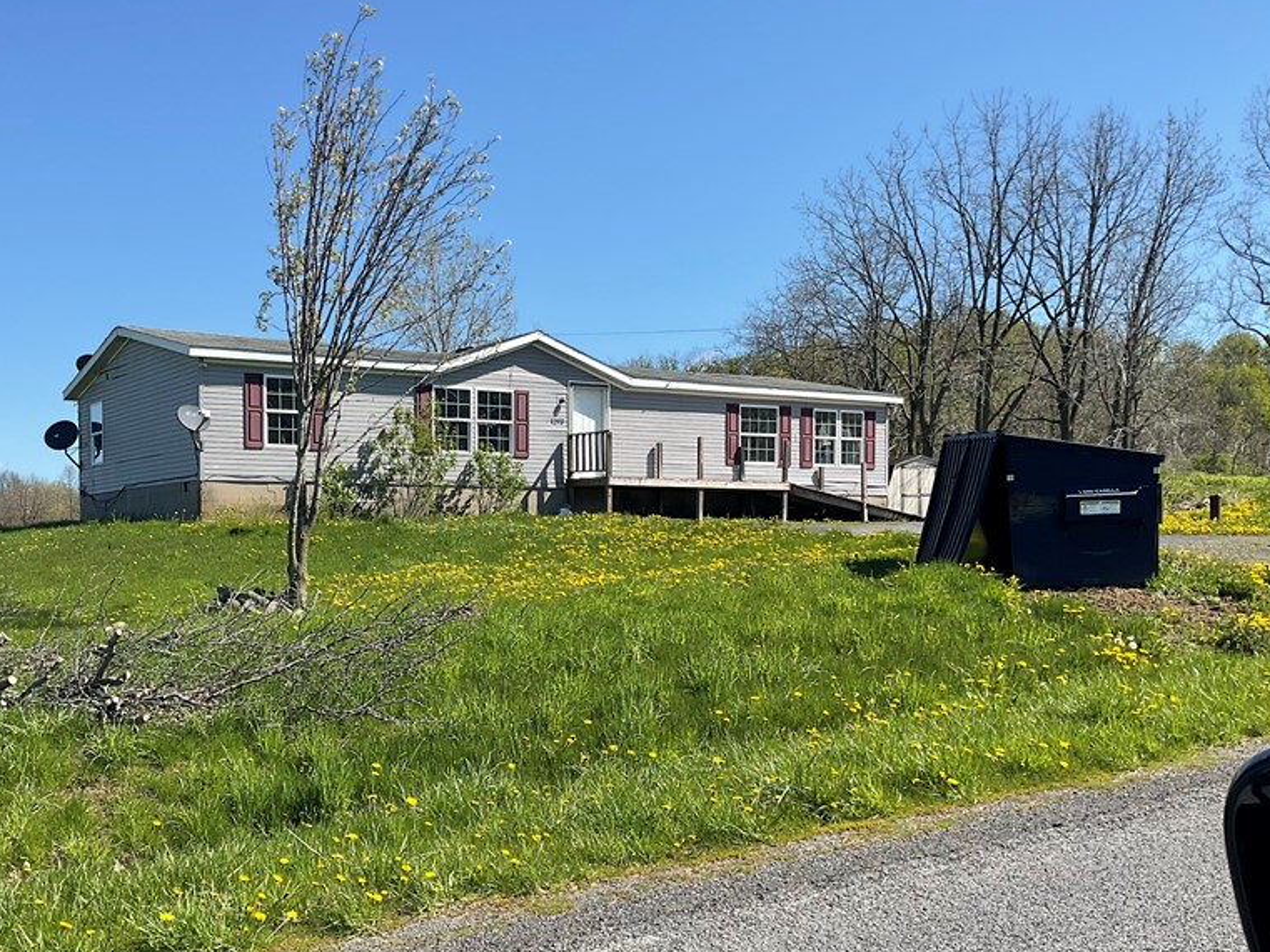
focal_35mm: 39
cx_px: 451
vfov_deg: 36.6
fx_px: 1431
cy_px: 595
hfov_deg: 47.3
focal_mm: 3
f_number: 1.8
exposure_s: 1/1577
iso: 16
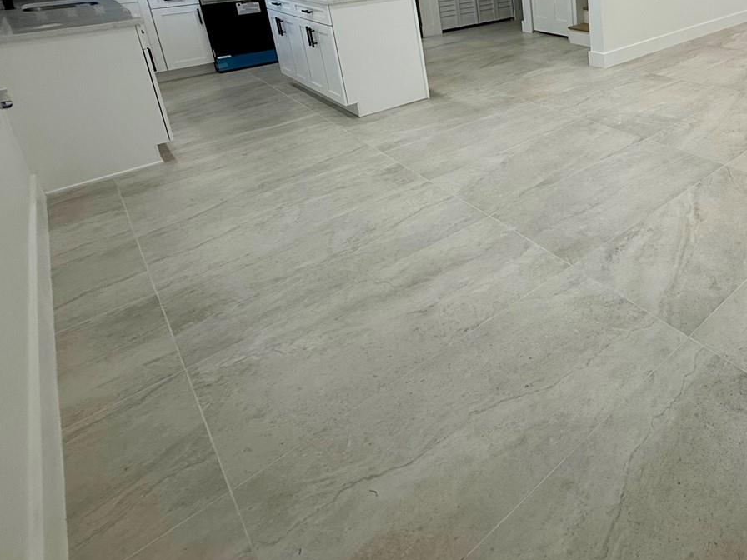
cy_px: 70
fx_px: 539
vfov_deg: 49.7
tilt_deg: -15.1
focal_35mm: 25
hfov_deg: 61.8
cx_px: 627
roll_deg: +2.1
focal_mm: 2.22
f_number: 2.2
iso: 80
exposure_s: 1/100
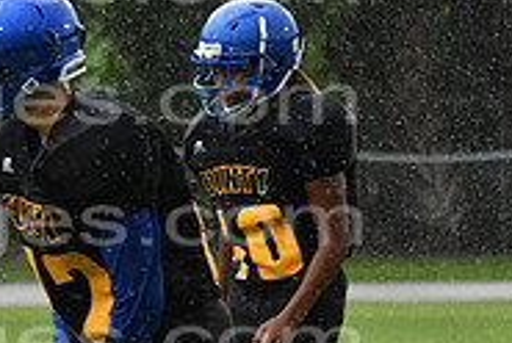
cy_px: 286
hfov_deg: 3.1
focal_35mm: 658
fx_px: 9373
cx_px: -260
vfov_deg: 2.1
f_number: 4
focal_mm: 140
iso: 1000
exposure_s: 1/1250
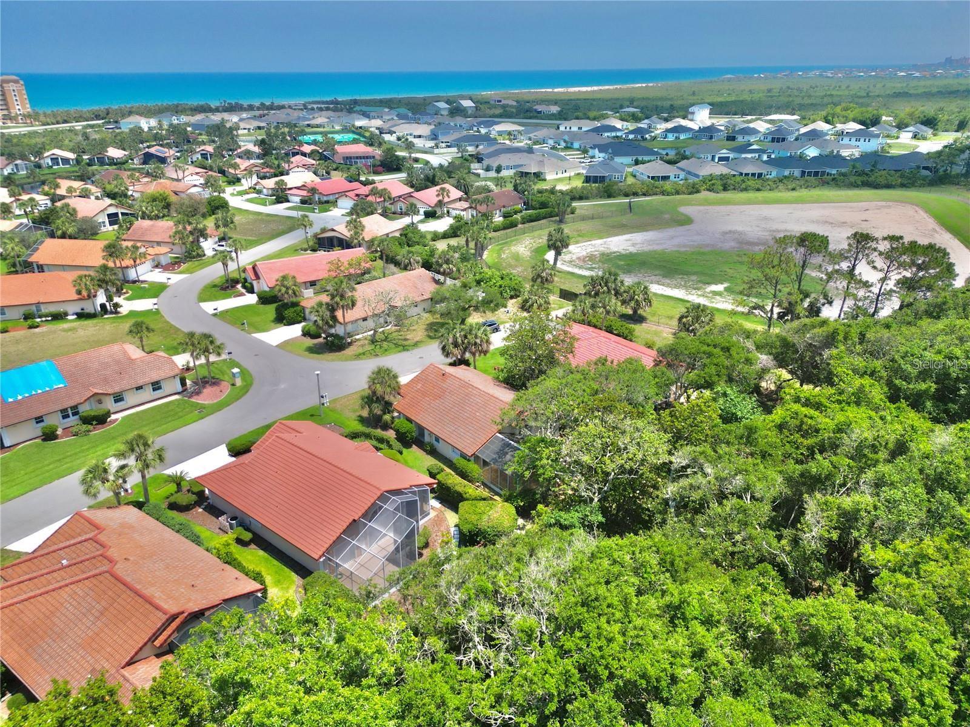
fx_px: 673
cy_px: 364
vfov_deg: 56.8
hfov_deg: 71.6
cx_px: 485
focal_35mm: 24
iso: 110
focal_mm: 6.72
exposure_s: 1/4000
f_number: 1.7
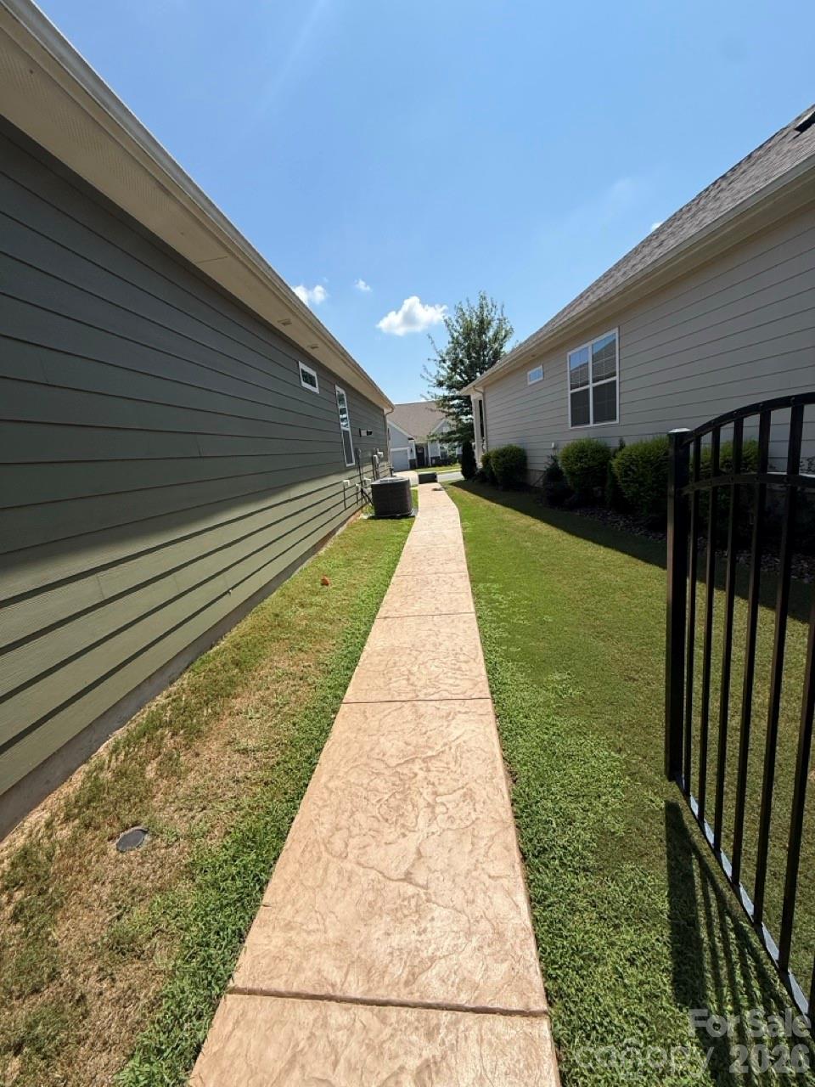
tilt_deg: -11.6
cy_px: 544
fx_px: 439
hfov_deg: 85.7
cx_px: 408
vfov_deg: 102.1
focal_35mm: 14
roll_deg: +5.9
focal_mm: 2.22
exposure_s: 1/3289
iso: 50
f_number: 2.2
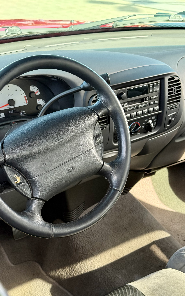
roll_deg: -3.9
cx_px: 77
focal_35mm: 51
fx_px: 411
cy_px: 148
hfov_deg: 25.3
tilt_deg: -27.8
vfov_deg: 39.6
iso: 200
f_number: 1.78
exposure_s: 1/120
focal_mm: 6.76
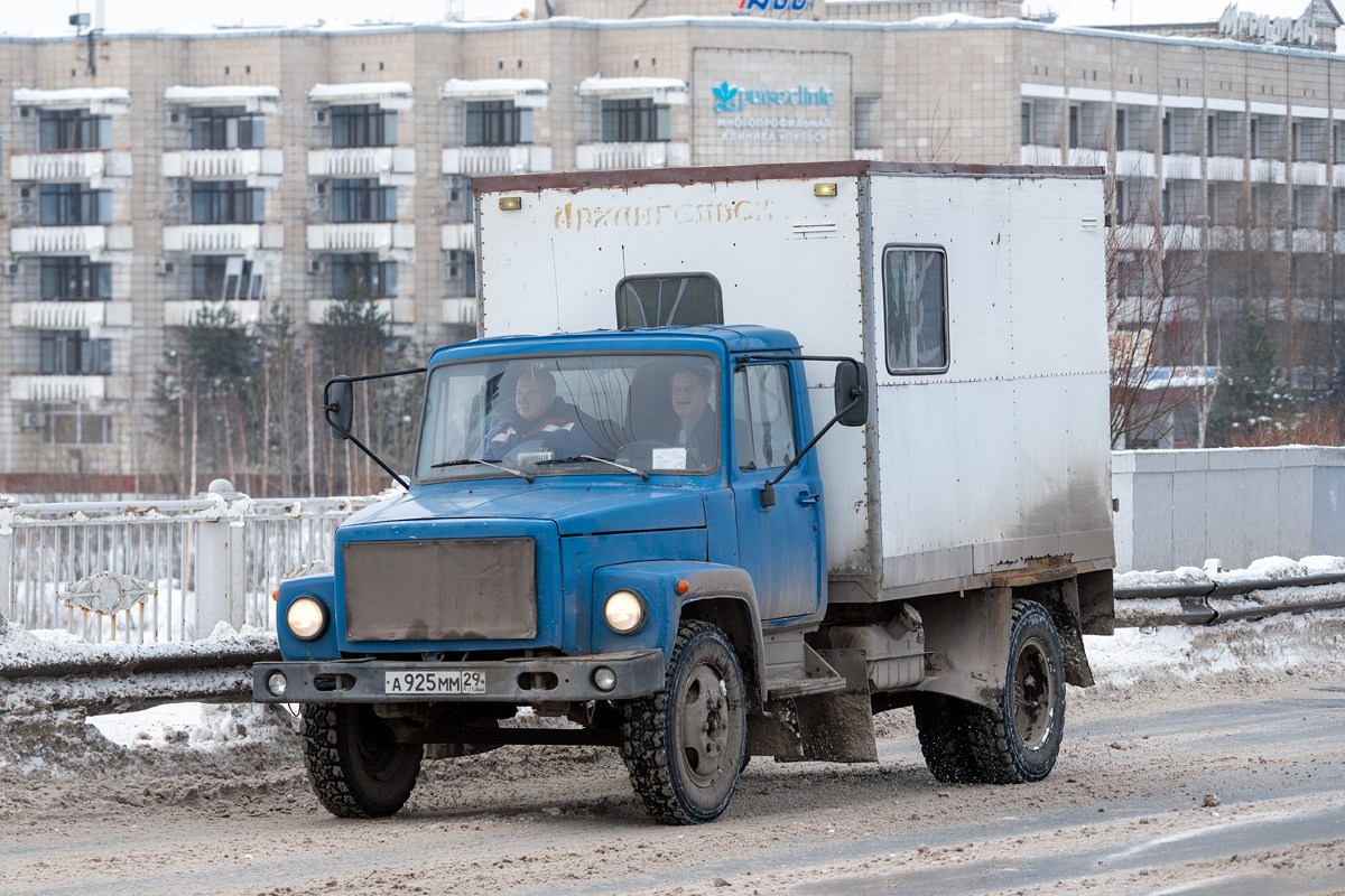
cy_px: 448
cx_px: 672
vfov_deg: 9.1
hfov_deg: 13.7
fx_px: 5604
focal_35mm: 150
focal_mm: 150
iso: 400
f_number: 7.1
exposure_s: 1/1250
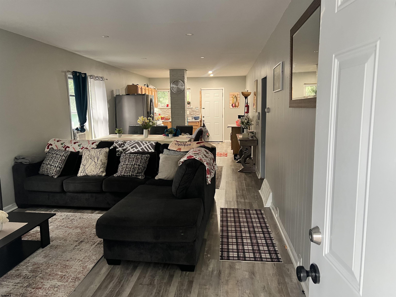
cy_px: 148
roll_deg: +0.5
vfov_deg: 53.1
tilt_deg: -8.6
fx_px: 297
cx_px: 198
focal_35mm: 26
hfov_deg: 67.3
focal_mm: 5.7
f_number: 1.5
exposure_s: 1/60
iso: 250
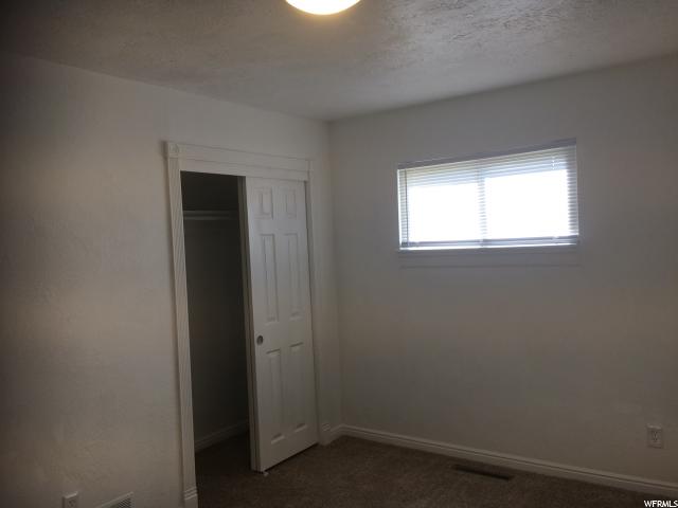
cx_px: 339
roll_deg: +1.9
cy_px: 254
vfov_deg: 48.2
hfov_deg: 61.7
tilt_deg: -2.5
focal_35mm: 29
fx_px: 568
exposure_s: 1/161
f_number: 2.2
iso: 32
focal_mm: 4.15
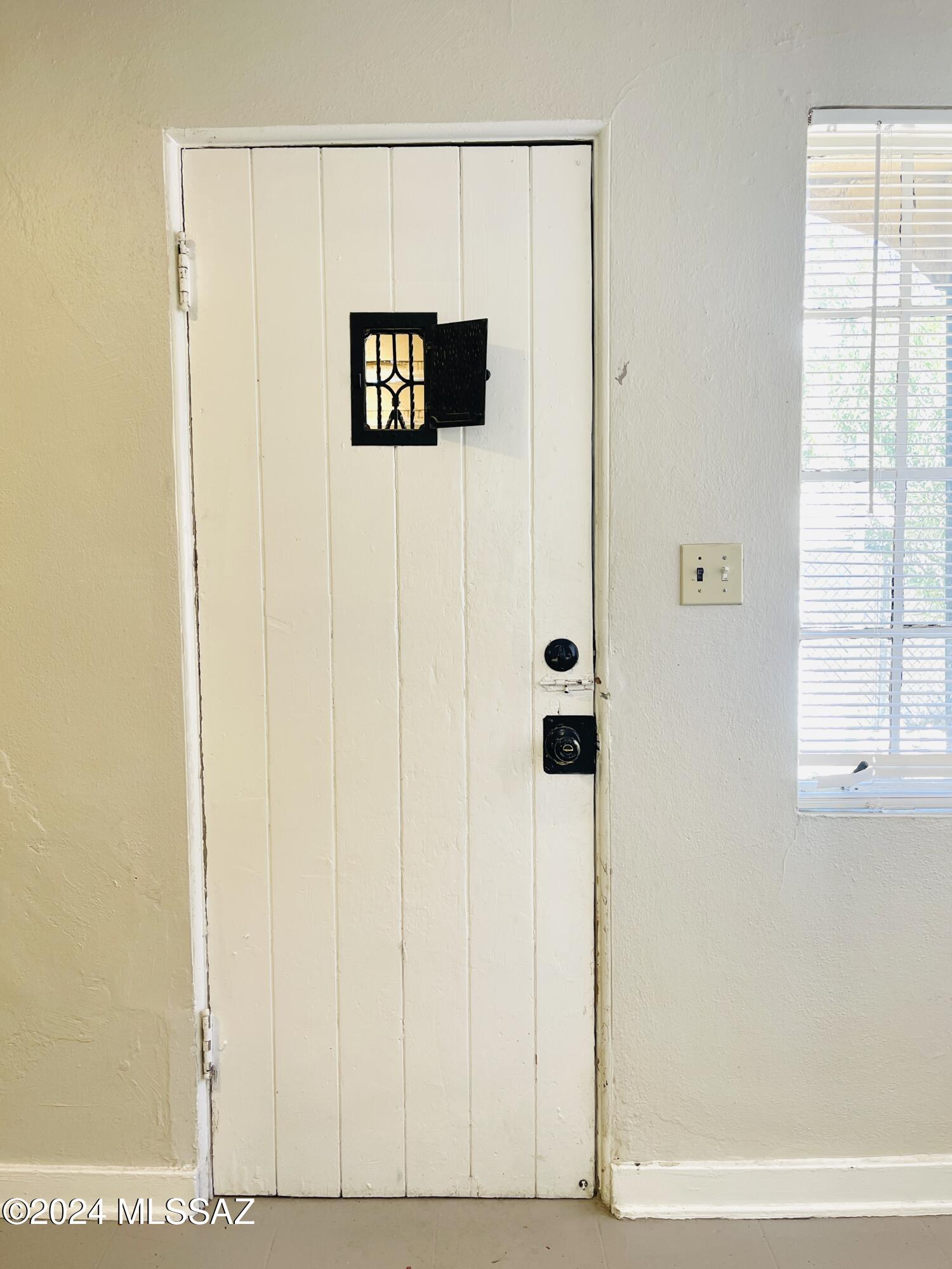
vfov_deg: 69.4
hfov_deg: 54.9
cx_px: 476
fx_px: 916
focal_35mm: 25
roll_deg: -0.2
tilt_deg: -3.9
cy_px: 634
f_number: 1.6
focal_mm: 5.1
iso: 125
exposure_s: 1/120
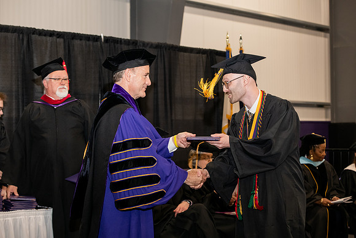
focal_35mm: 70
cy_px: 119
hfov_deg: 28.8
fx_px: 692
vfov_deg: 19.5
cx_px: 178
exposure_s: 1/200
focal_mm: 70
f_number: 5
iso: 2000
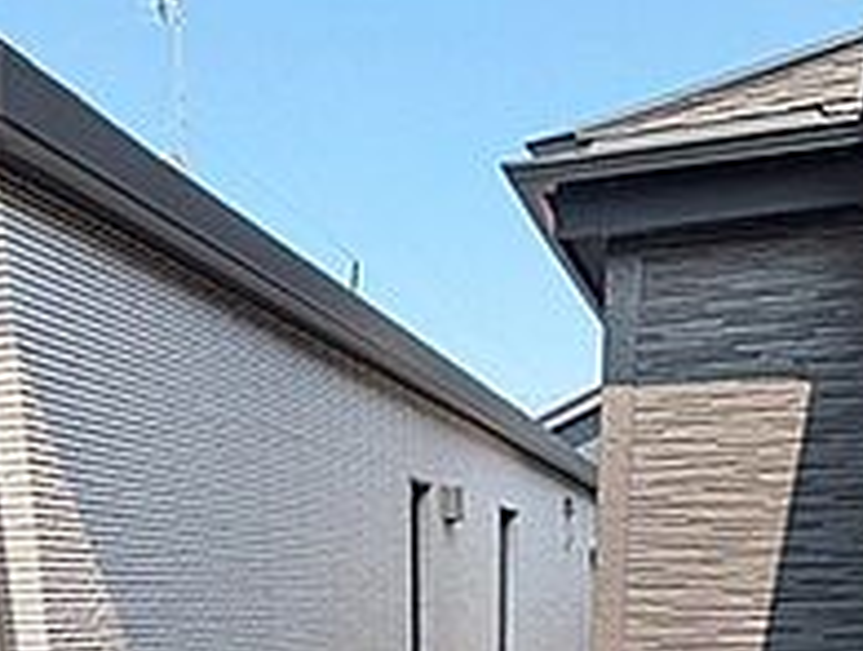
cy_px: 921
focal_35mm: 43
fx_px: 1074
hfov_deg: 43.8
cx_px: 416
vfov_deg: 26.5
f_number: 2.2
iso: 49
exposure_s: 1/802
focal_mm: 1.83
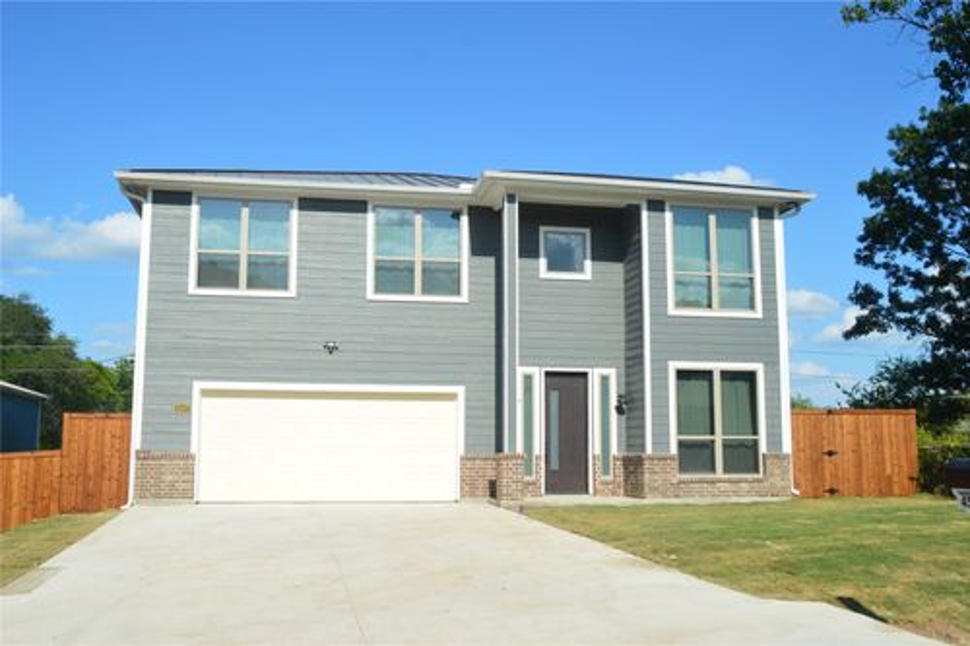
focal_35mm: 38
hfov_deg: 51.3
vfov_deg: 35.5
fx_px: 1010
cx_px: 485
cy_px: 323
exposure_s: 1/500
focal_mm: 25
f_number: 11
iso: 280
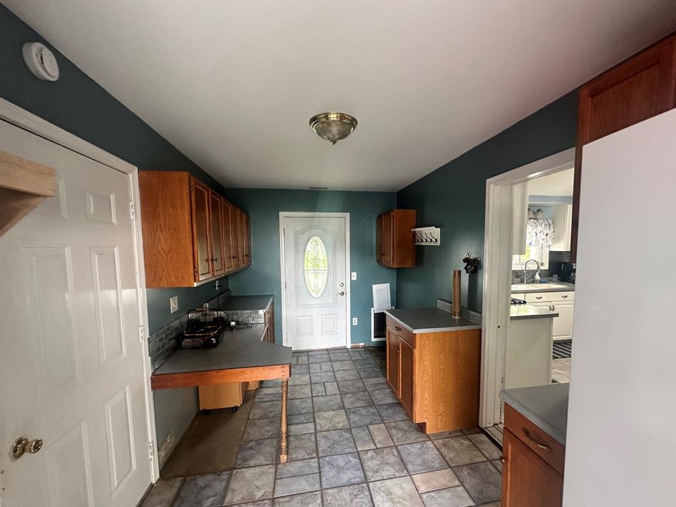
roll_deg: +0.5
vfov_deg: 81.6
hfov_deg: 98.1
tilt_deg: -3.9
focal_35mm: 15
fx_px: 293
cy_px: 270
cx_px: 354
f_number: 2.2
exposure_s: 1/60
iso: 250
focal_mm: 2.22
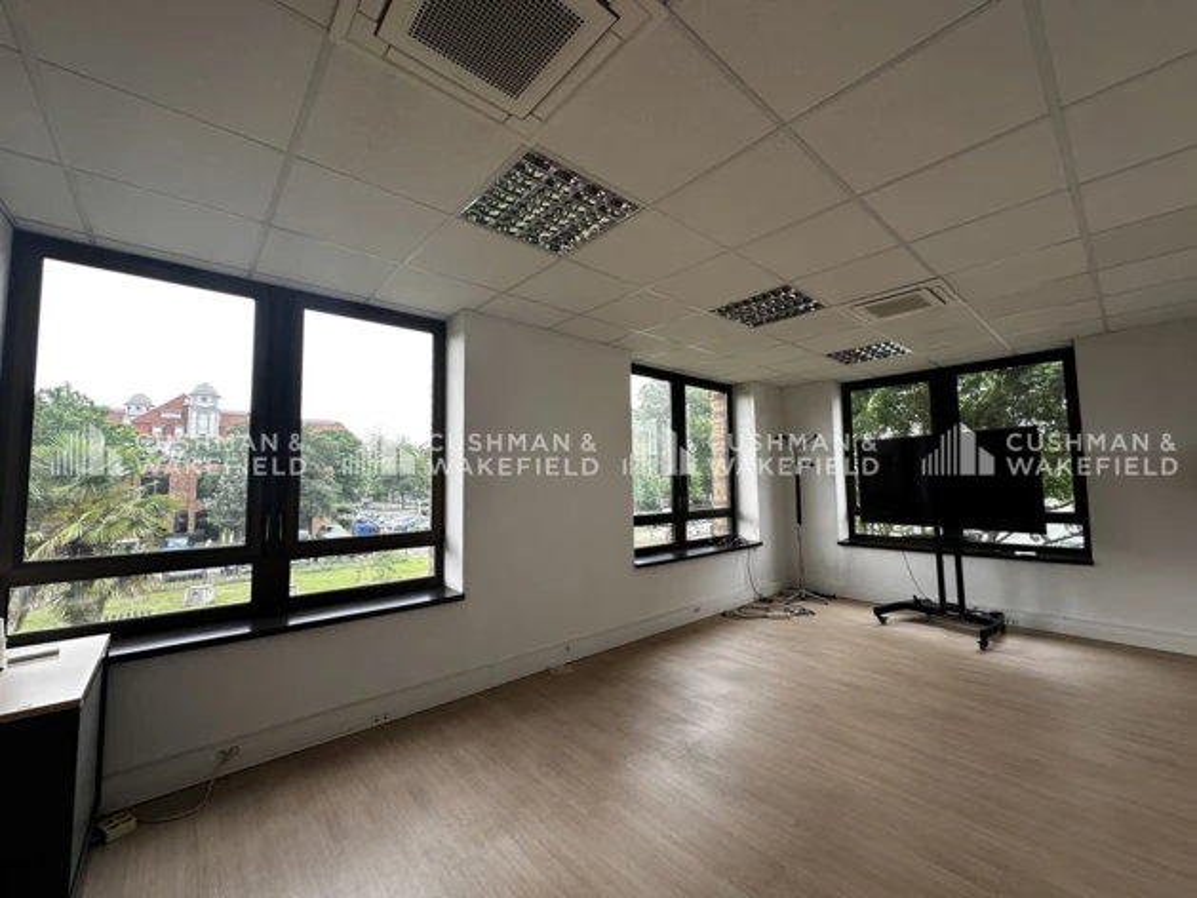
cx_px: 598
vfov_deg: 85.7
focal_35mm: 14
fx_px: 484
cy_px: 449
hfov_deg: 102.1
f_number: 2.2
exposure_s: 1/109
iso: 40
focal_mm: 2.22
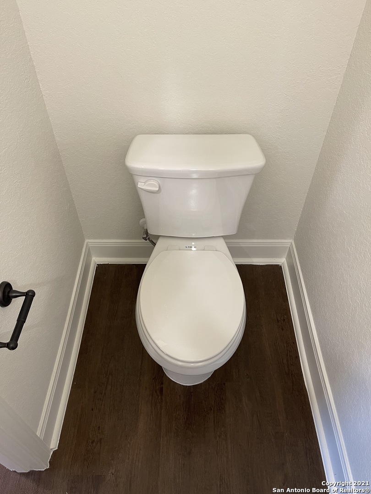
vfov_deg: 67.3
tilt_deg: -48.5
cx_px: 186
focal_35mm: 26
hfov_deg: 53.1
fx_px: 372
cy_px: 247
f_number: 1.6
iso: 160
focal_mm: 5.1
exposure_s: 1/60
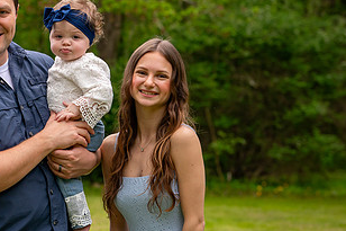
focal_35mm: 204
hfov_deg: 10.1
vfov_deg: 6.7
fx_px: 1960
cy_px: 51
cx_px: 72
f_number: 5
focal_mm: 92
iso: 400
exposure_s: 1/800
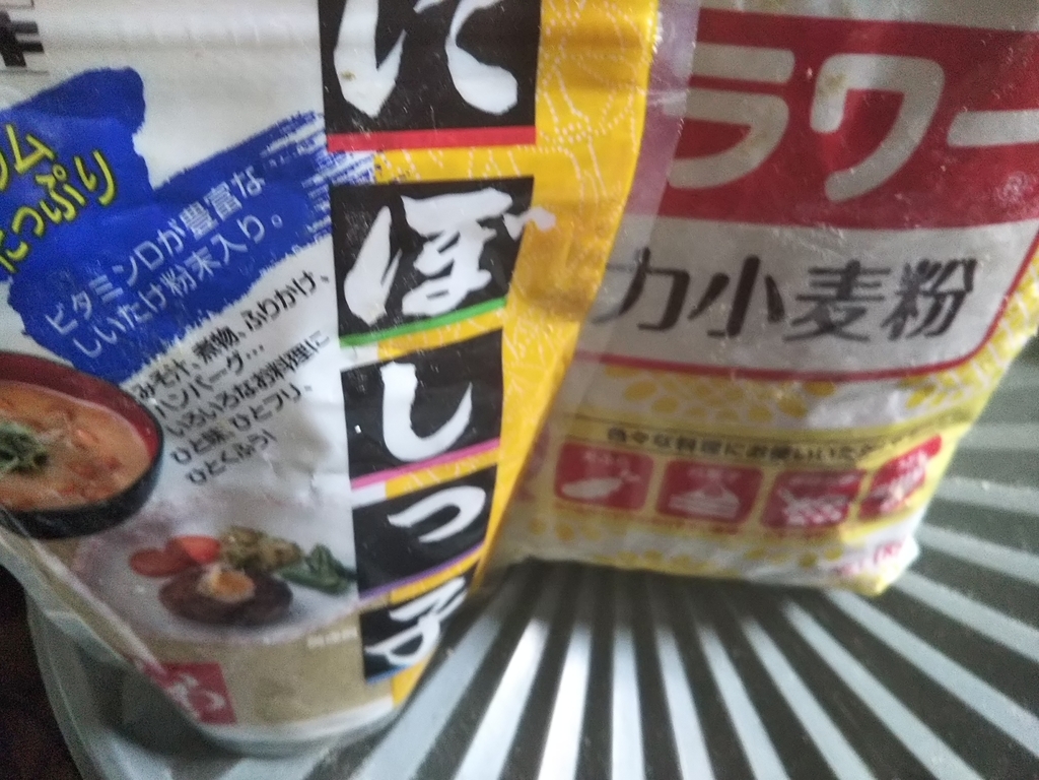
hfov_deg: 60.0
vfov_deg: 46.8
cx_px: 520
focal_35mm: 30
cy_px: 390
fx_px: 900
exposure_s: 1/20
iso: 250
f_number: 2.2
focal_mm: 4
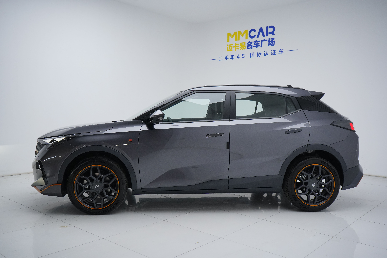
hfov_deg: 58.7
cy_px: 129
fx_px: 344
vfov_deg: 41.1
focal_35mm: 32
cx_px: 194
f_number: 5.6
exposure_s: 1/400
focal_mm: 32
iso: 2500
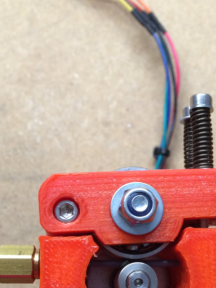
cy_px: 229
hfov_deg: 25.5
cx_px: 146
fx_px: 474
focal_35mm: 57
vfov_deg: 32.9
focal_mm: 4.12
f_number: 2.2
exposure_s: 1/33
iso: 200
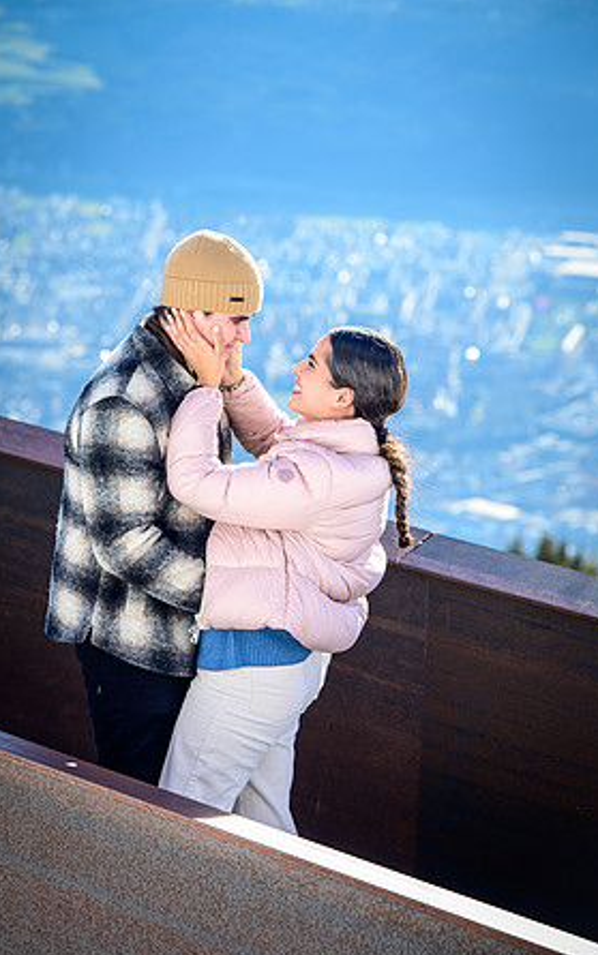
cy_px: 480
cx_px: 297
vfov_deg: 18.4
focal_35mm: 113
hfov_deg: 11.6
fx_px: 2945
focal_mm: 110
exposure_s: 1/320
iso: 100
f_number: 5
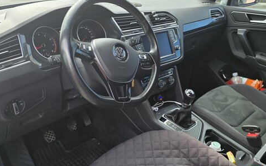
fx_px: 181
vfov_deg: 49.1
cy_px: 96
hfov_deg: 72.6
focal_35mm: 25
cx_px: 134
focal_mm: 6.25
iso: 64
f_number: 1.7
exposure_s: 1/359
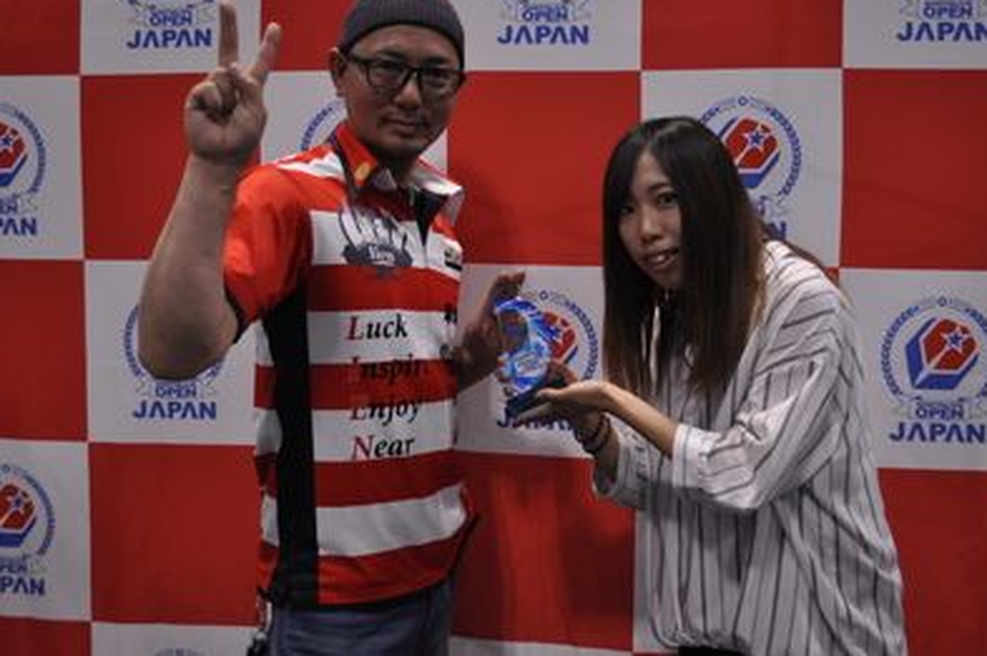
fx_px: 1041
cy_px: 282
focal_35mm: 38
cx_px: 502
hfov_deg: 50.7
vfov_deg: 34.9
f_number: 4
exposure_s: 1/100
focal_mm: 22
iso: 2000
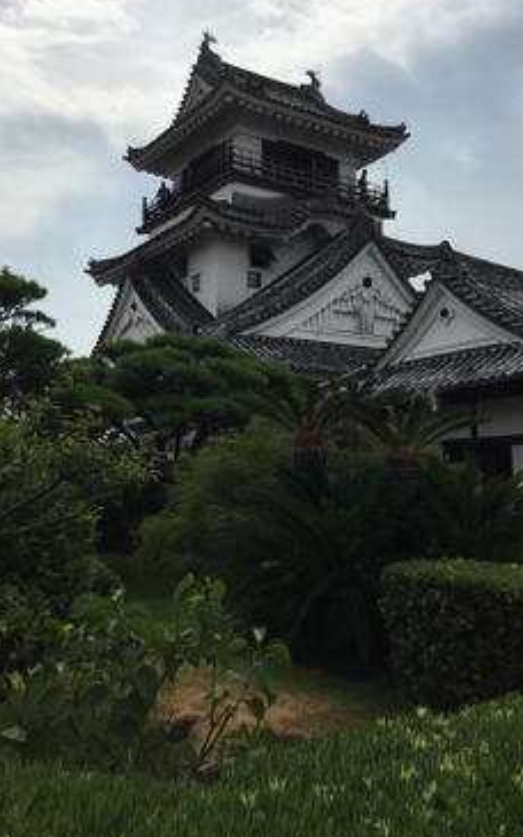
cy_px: 392
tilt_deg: +6.8
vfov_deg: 54.0
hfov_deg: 35.2
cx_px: 305
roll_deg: +1.0
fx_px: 821
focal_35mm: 36
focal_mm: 3.3
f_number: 2.4
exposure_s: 1/3401
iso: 25
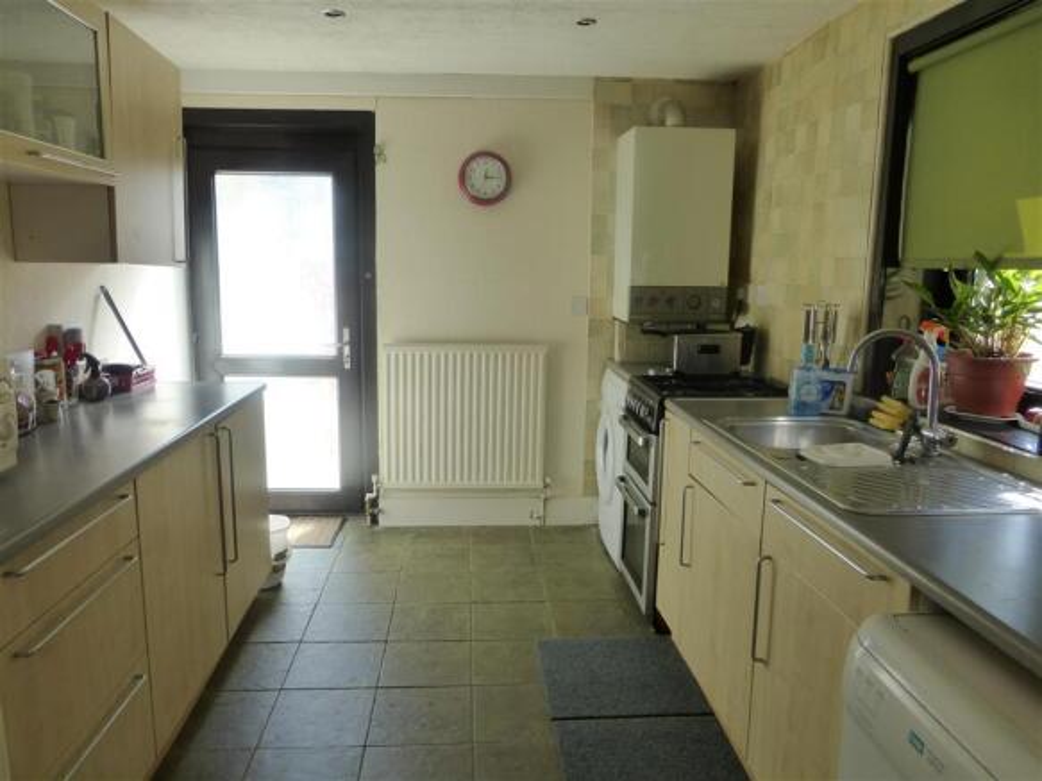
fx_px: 752
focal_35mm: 25
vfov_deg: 54.9
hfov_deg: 69.4
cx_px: 521
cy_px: 390
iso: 200
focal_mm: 4.3
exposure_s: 1/160
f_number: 3.3
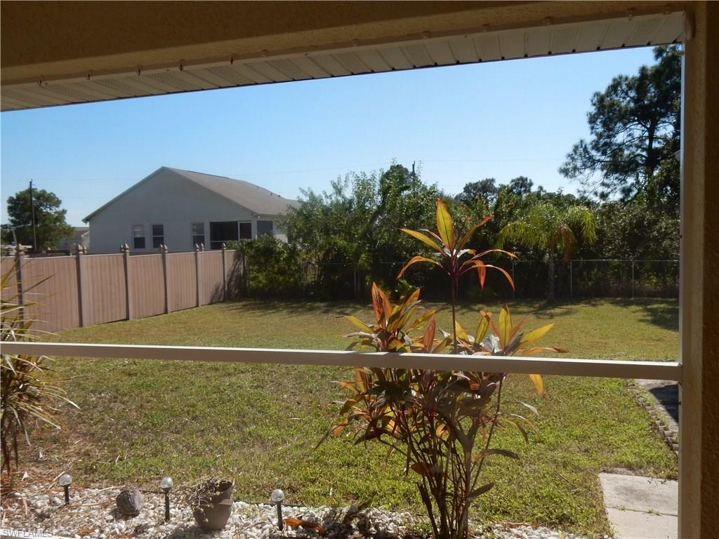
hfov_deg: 60.0
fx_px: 623
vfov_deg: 46.8
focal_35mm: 30
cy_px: 270
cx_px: 360
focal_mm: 5.4
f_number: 4
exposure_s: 1/800
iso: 125
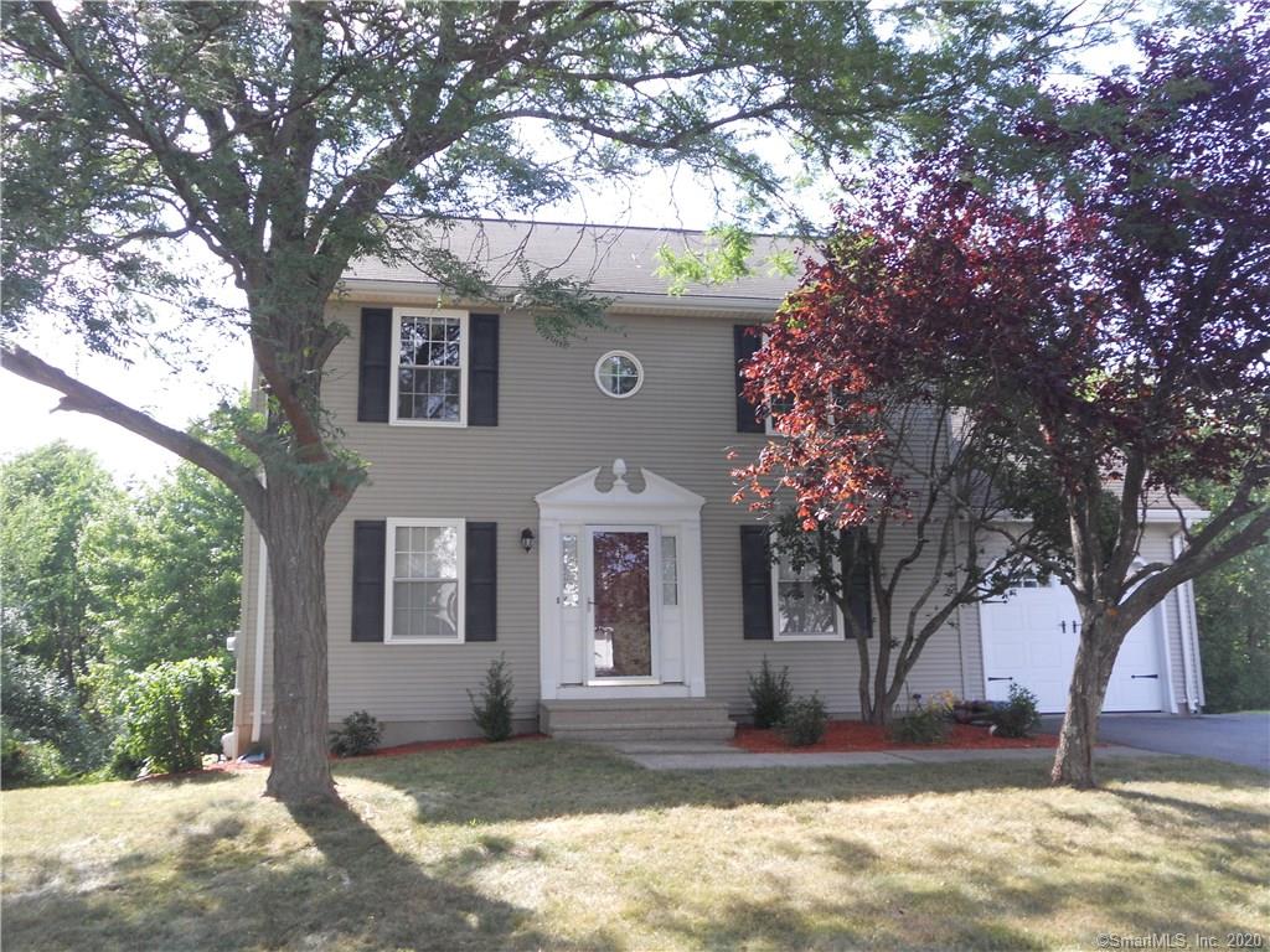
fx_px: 1174
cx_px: 635
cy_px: 476
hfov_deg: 56.8
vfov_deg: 44.2
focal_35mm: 32
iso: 100
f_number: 3.5
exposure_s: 1/30
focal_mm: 5.8
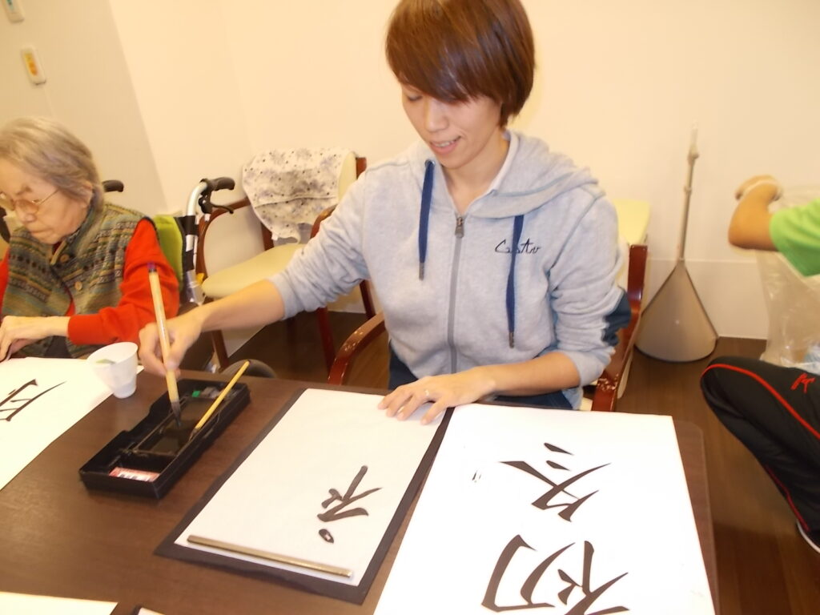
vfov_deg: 53.1
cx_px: 410
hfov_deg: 67.3
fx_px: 616
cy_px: 308
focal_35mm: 26
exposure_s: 1/25
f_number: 3.2
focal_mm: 4.6
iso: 200
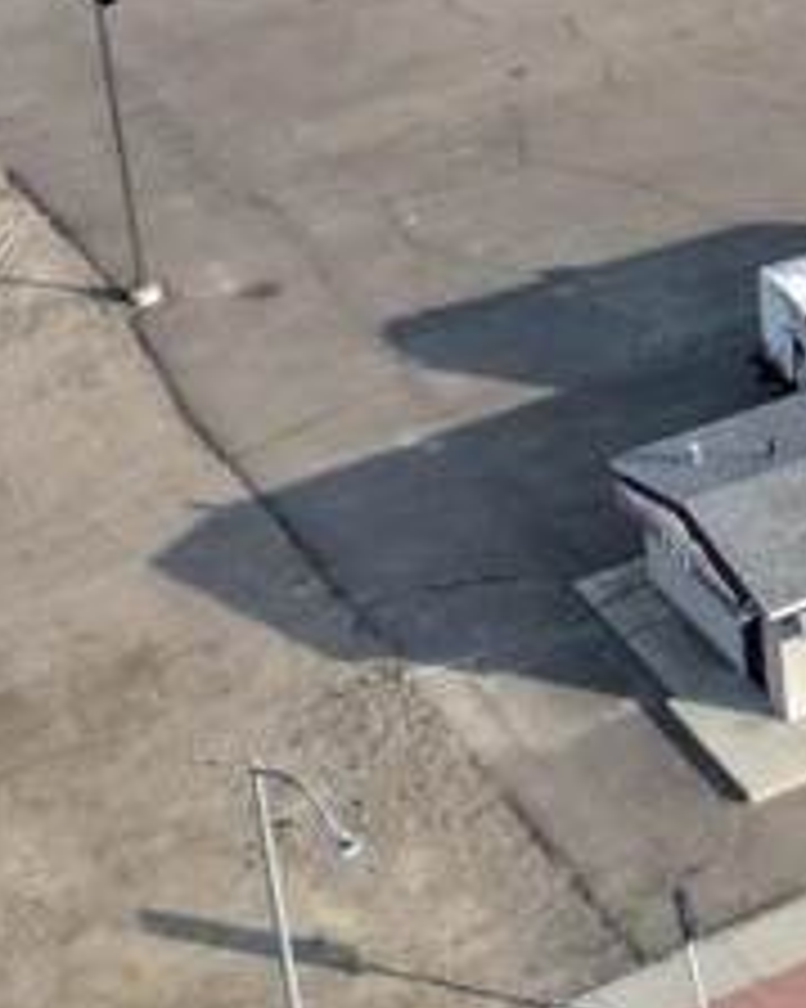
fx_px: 3998
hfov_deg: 10.3
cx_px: 1779
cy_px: -245
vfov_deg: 13.9
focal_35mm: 134
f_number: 2.8
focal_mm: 12.29
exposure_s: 1/800
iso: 100
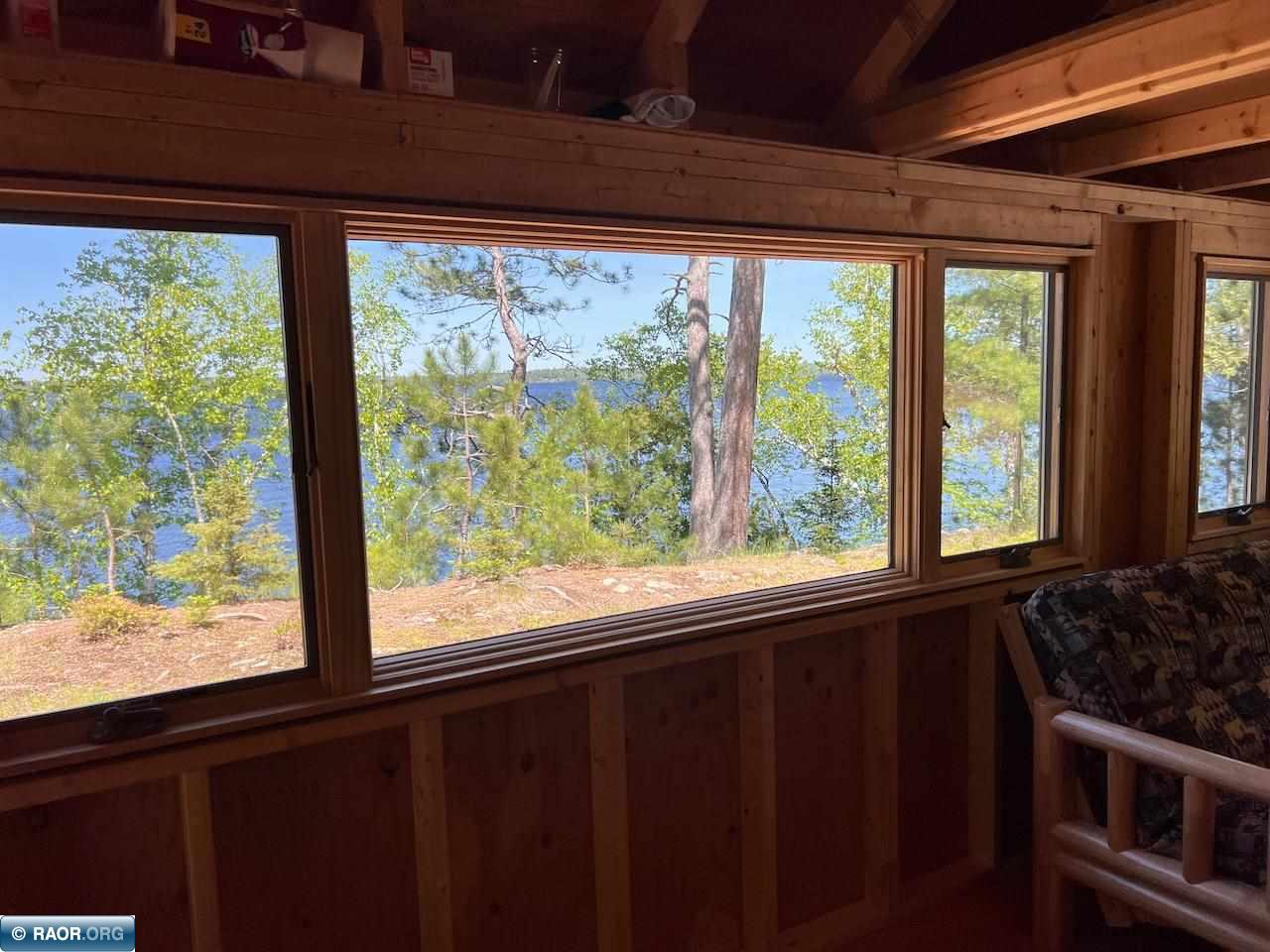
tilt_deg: -5.7
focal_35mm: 26
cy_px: 476
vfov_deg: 53.1
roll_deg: +2.4
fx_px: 954
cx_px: 635
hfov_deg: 67.3
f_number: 1.5
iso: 50
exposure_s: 1/775
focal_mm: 5.7
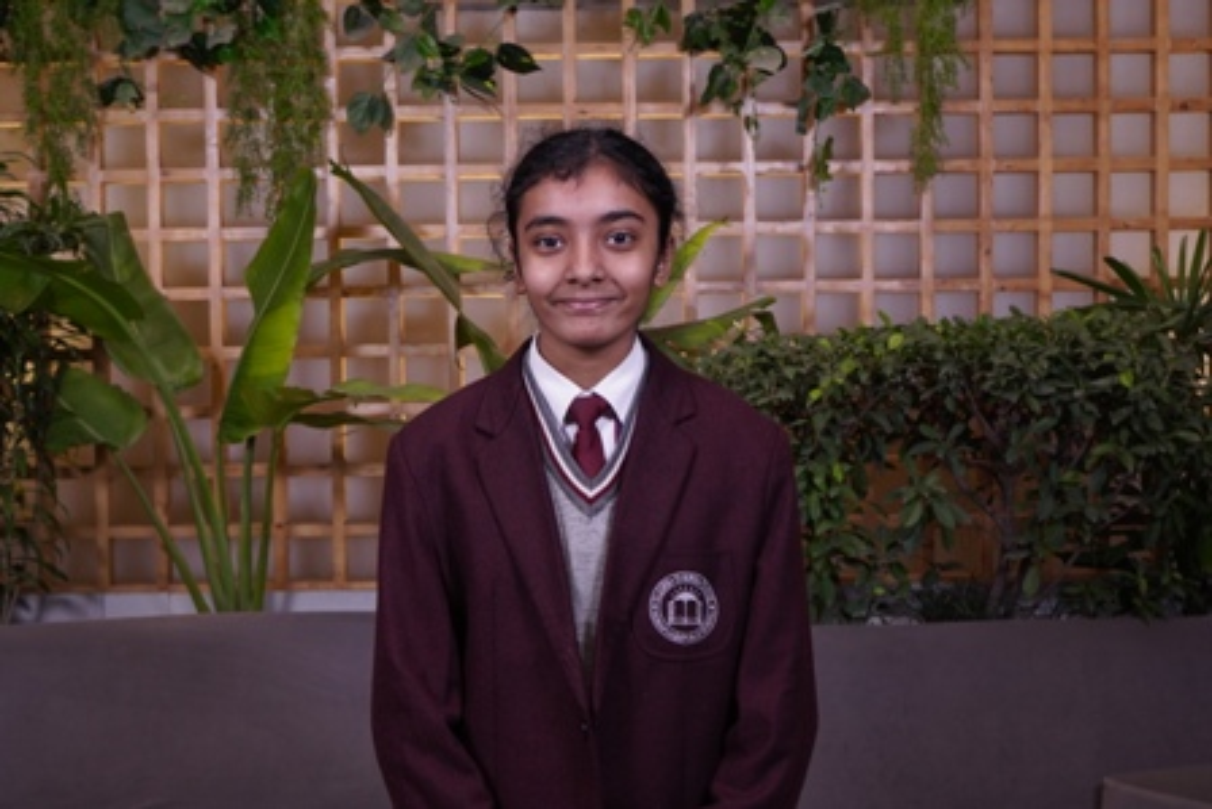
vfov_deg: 29.3
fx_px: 1549
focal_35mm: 46
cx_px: 606
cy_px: 404
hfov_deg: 42.7
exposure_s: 1/125
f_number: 5
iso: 500
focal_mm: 31
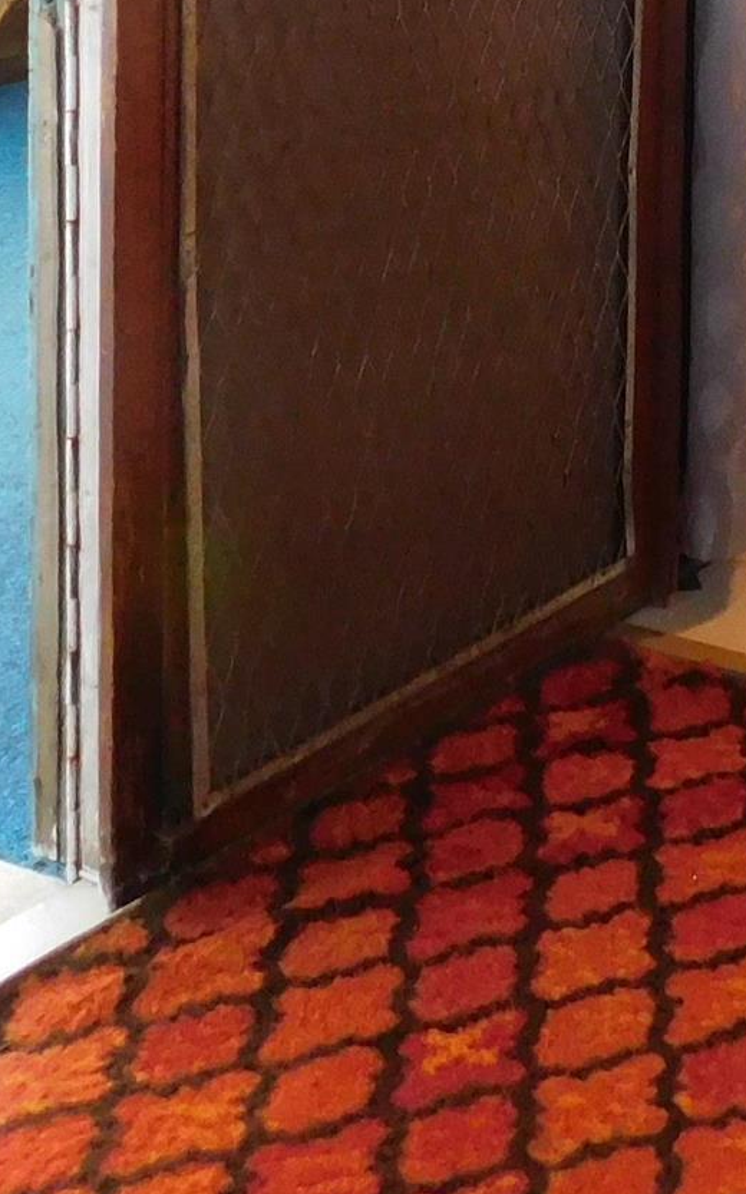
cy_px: -354
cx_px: 768
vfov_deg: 21.0
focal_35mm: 90
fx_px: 2928
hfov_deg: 14.3
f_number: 3
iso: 400
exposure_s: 1/13
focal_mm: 4
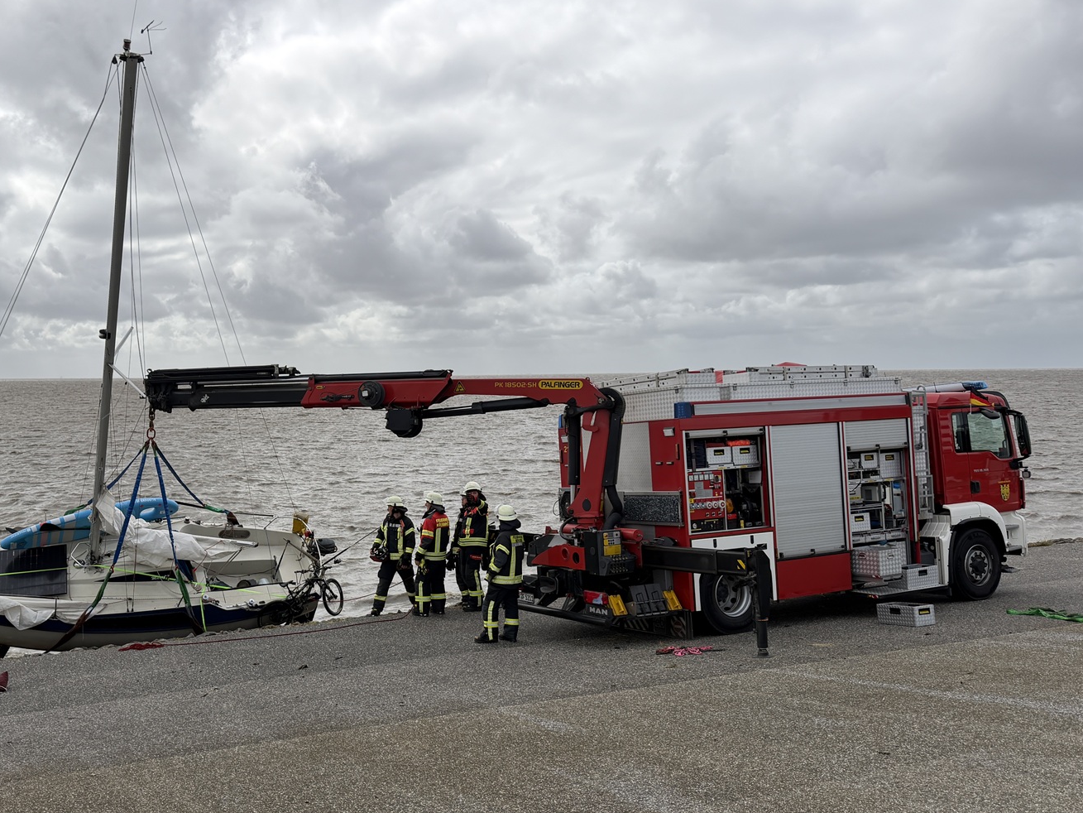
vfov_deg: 42.9
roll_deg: +1.0
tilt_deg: -4.6
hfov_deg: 54.0
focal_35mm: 33
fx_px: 1033
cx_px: 346
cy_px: 456
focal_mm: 6.76
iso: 125
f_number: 1.78
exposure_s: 1/4405
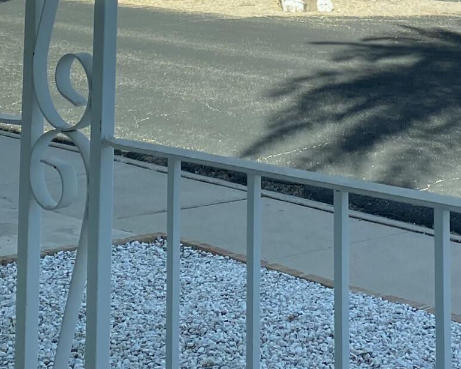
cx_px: 342
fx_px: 1351
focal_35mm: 99
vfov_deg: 14.0
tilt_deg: +7.2
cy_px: -266
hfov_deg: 19.2
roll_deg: +0.2
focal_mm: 4.25
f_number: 1.8
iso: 32
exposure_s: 1/845
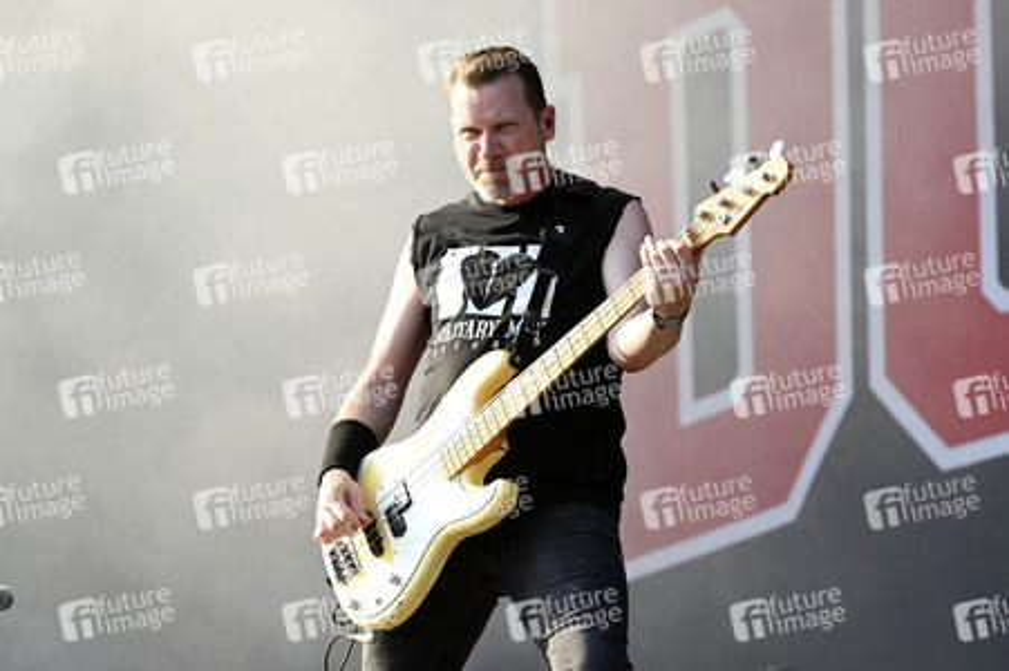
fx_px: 3781
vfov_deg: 10.1
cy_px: 336
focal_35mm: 135
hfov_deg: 15.2
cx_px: 504
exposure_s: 1/500
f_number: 5.6
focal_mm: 135
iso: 400
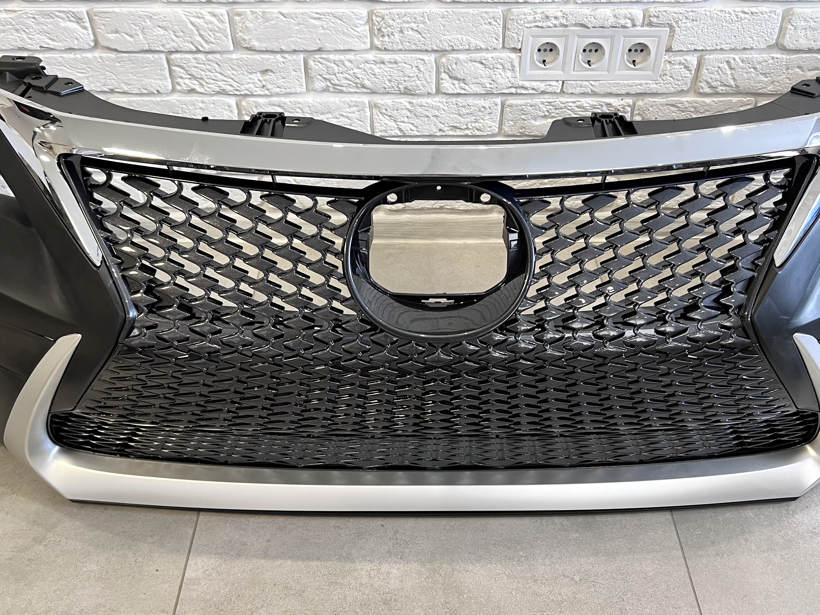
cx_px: 432
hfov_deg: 56.8
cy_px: 337
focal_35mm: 32
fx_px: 758
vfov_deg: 44.1
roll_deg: -0.1
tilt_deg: -42.1
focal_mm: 5.7
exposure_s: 1/50
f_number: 1.5
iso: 100
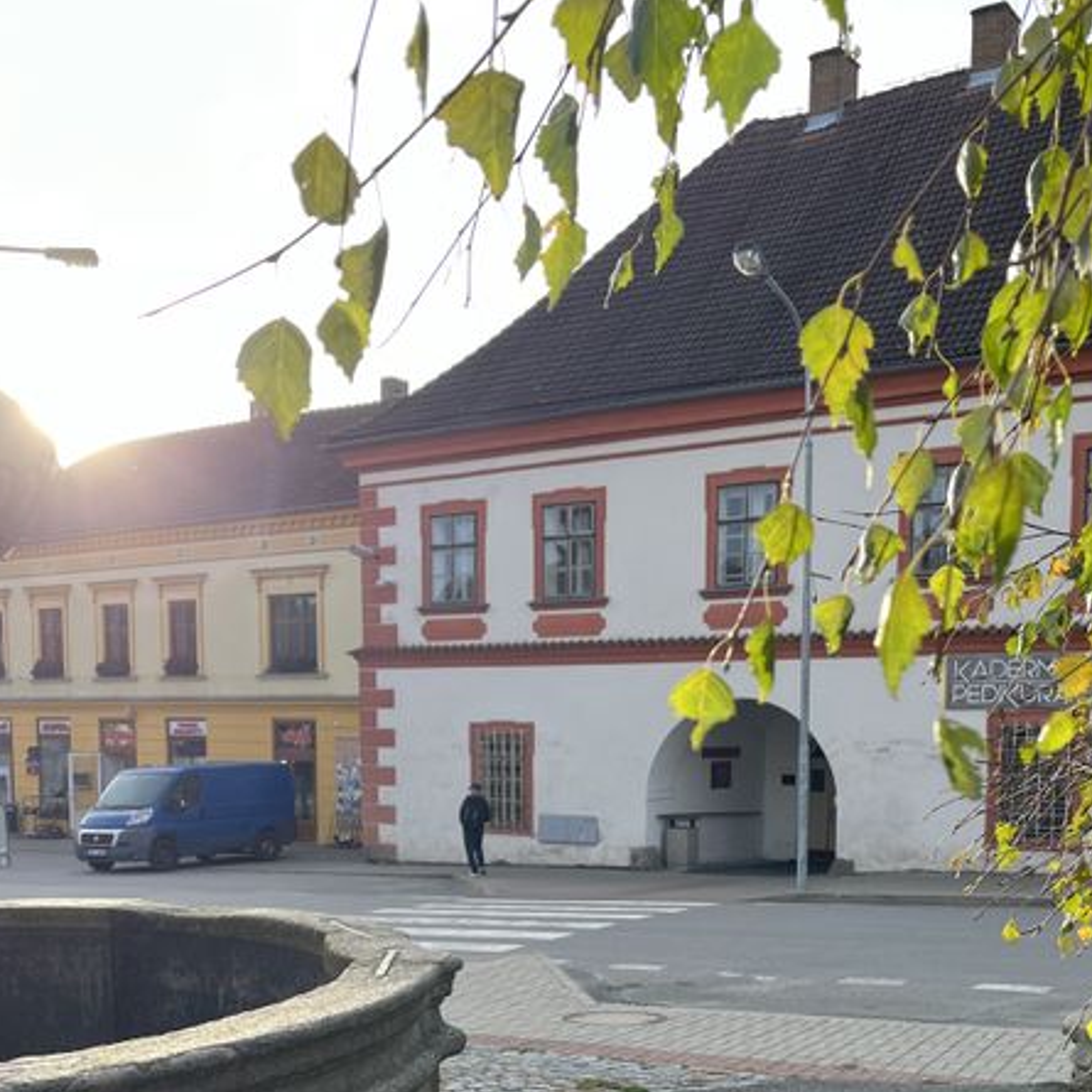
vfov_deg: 52.5
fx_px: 1106
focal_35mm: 31
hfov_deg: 52.5
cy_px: 547
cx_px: 559
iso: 50
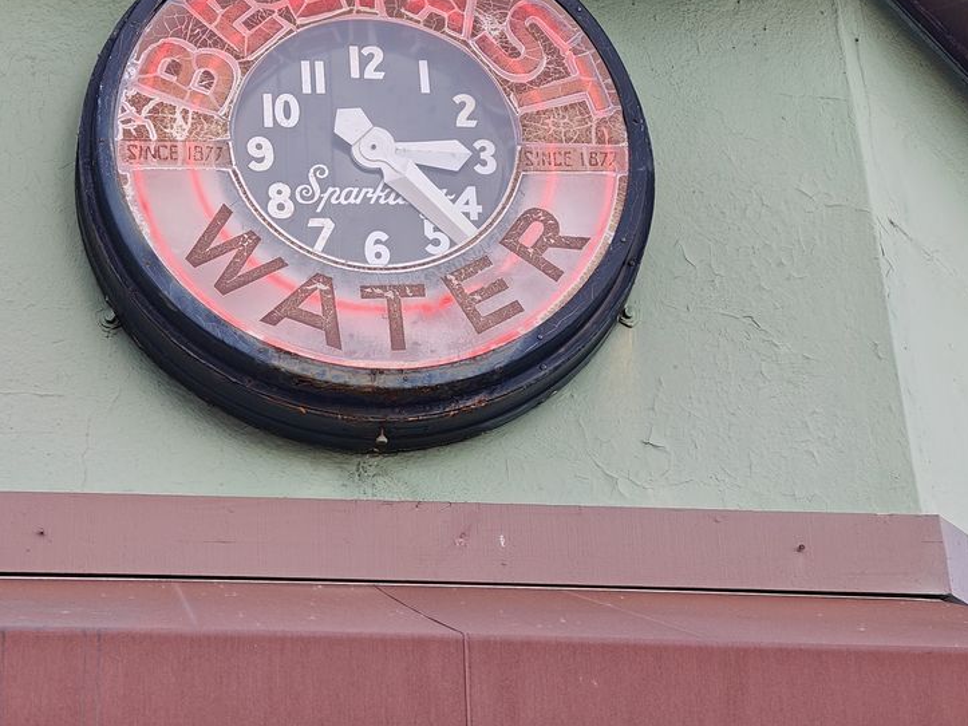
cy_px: 248
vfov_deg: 18.8
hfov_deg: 24.9
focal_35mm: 78
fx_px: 2181
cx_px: 343
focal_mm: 7.1
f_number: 2
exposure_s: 1/196
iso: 100
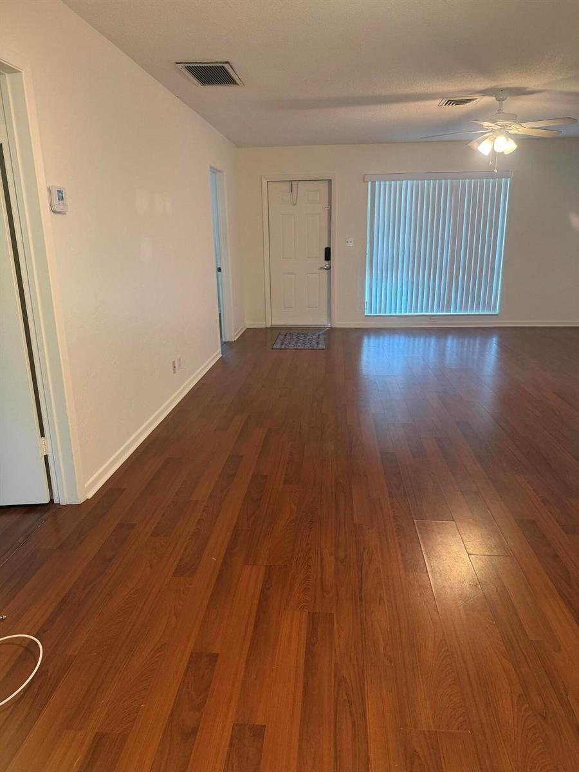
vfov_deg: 71.6
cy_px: 386
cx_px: 290
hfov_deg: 56.8
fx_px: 535
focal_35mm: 24
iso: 320
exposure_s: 1/60
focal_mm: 6.76
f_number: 1.78
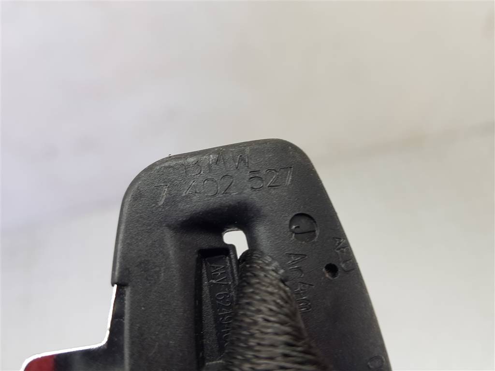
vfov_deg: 53.1
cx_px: 248
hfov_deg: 67.3
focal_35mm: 26
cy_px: 186
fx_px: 372
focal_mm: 4.2
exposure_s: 1/50
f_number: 1.7
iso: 40
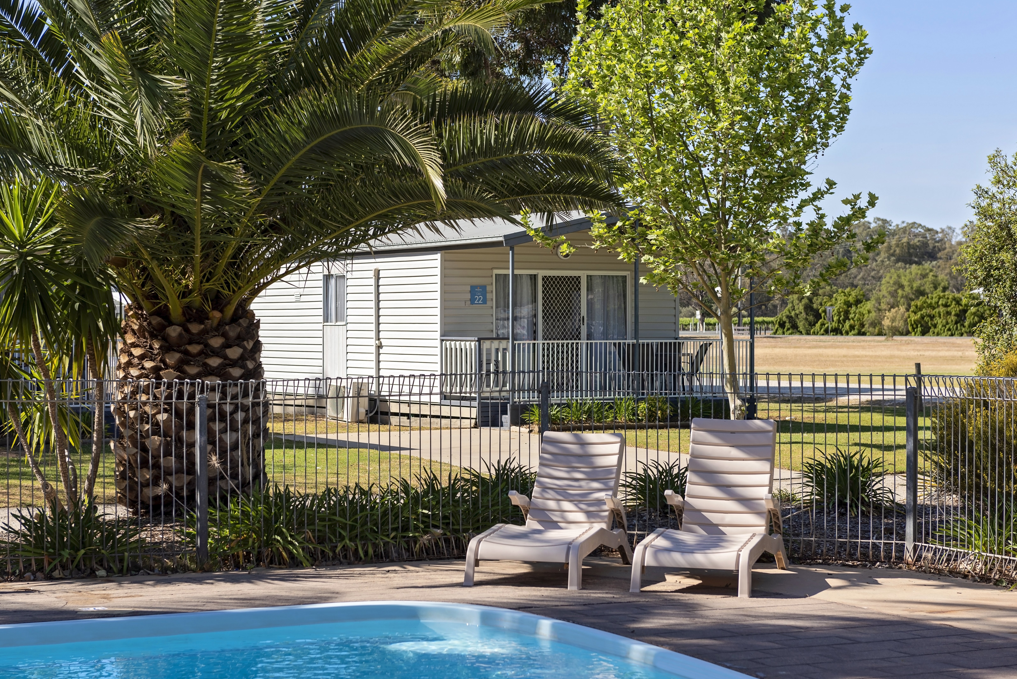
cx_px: 447
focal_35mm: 71
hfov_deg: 28.4
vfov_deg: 19.2
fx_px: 2006
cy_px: 347
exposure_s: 1/800
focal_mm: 62
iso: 160
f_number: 5.6
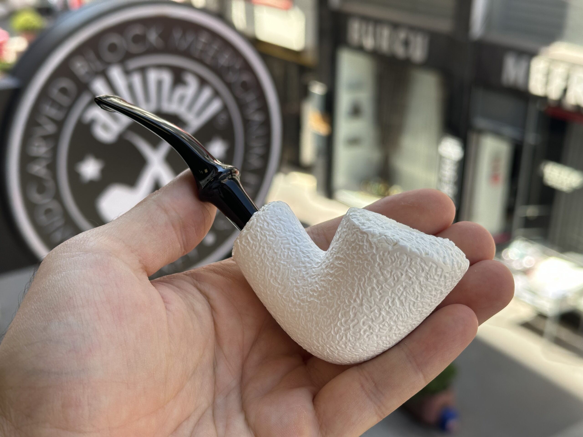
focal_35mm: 48
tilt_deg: -22.4
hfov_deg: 39.7
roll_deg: -0.8
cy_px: 218
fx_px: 808
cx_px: 292
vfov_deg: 30.3
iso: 64
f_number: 1.78
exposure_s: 1/714
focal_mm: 6.86
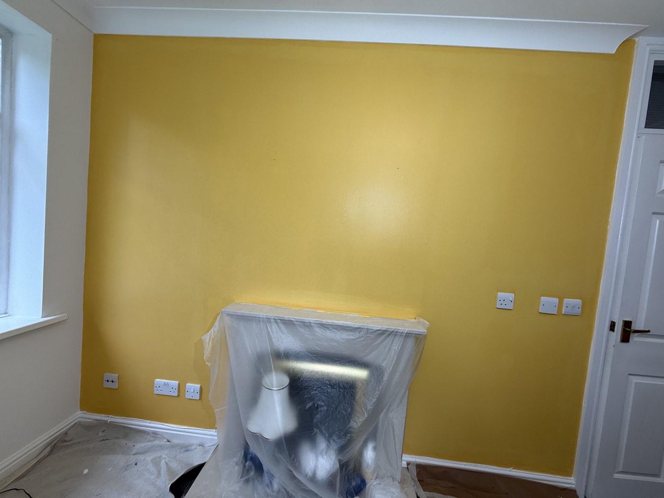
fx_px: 269
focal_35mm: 14
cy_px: 249
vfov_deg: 85.7
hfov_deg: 102.1
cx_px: 332
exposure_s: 1/100
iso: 50
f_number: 2.2
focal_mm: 2.22
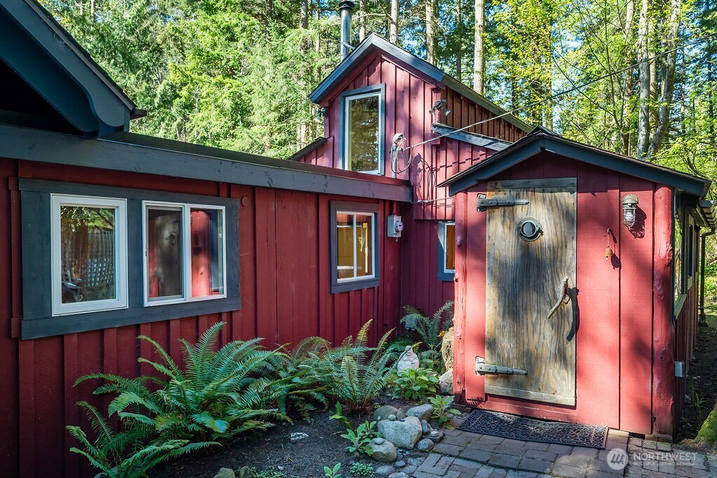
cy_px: 239
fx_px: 488
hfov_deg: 72.6
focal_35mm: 24
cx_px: 358
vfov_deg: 52.2
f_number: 5.6
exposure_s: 1/125
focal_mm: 24.5
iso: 200
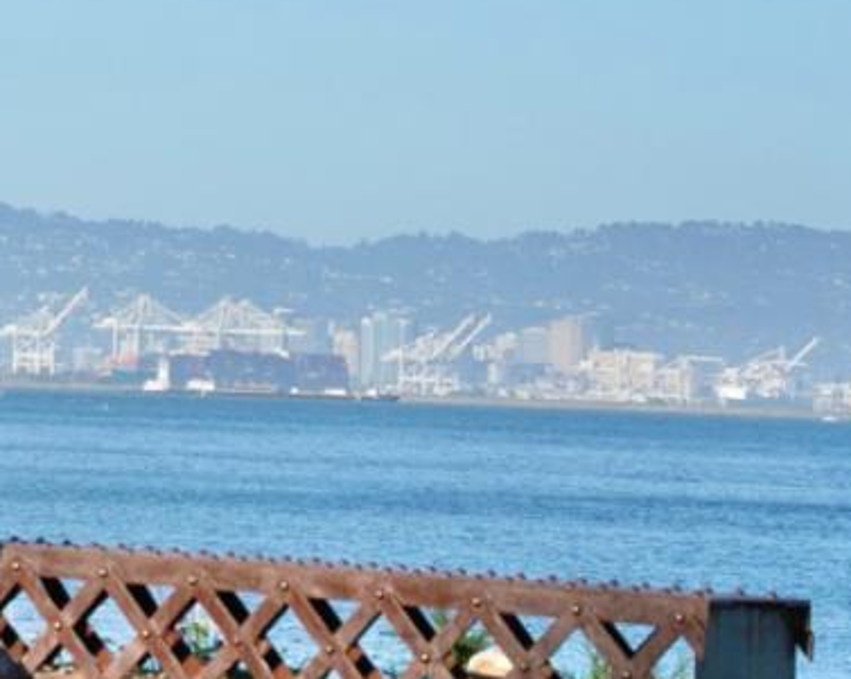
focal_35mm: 288
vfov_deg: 5.4
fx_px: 7248
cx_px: -528
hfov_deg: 6.6
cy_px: 50
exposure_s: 1/4000
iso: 400
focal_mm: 77
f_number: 4
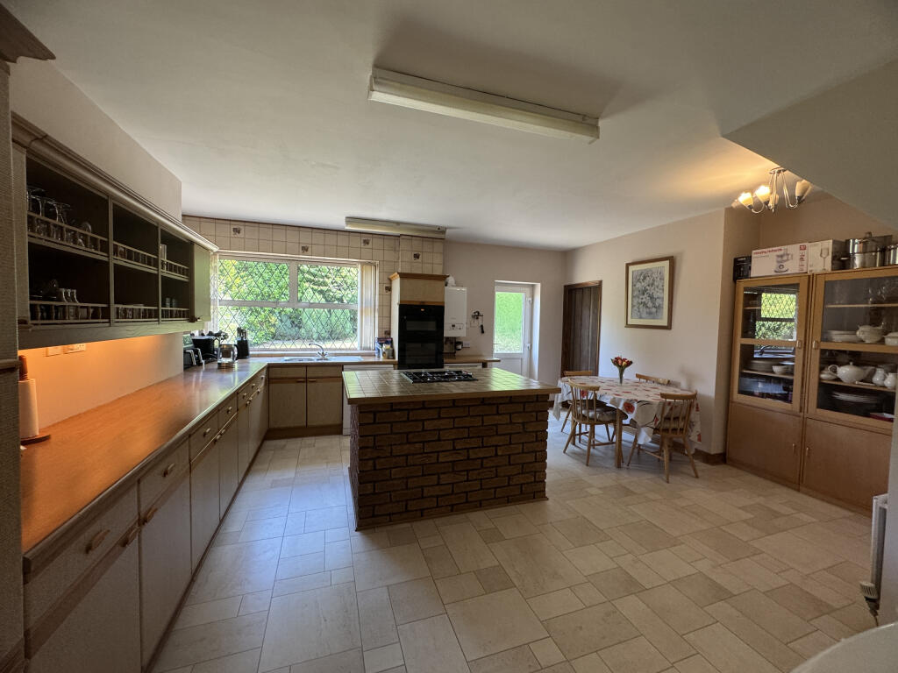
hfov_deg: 102.1
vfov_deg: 85.7
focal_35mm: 14
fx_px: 363
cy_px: 336
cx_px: 449
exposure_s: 1/100
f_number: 2.2
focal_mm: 2.22
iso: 200
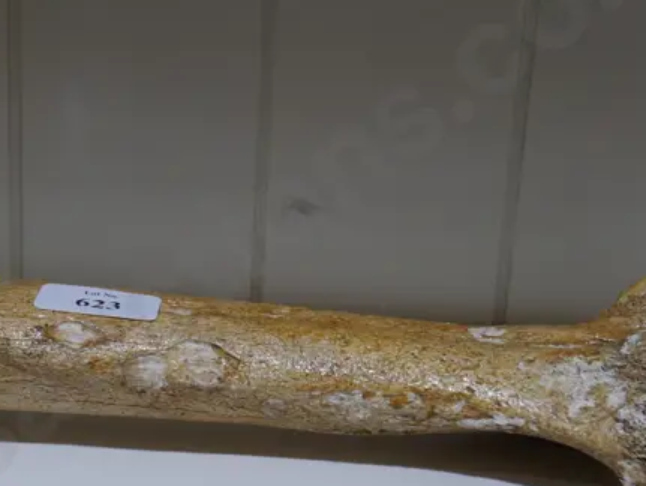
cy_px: 346
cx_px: 108
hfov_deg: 25.1
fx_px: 1419
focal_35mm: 76
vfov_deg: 19.3
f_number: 3.6
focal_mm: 16
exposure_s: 1/100
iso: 200
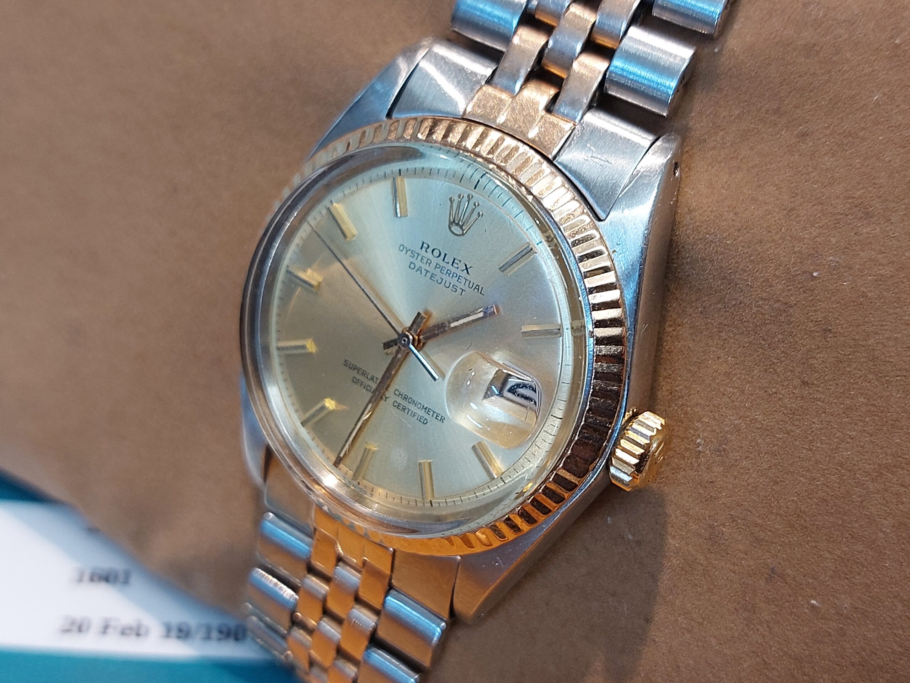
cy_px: 342
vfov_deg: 54.9
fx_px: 657
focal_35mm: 25
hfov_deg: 69.4
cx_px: 455
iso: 100
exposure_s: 1/50
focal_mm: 5.23
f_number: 1.8
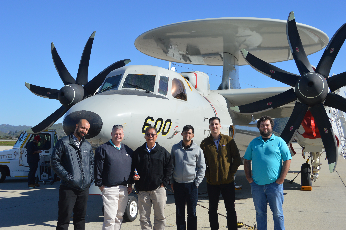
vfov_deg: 29.8
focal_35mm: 45
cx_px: 173
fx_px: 432
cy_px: 115
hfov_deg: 43.6
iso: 100
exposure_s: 1/320
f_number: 9
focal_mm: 30
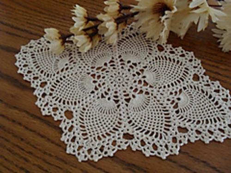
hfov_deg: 52.6
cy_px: 86
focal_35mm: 35
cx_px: 116
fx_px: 234
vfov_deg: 40.7
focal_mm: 6.3
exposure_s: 1/15
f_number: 3.2
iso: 400
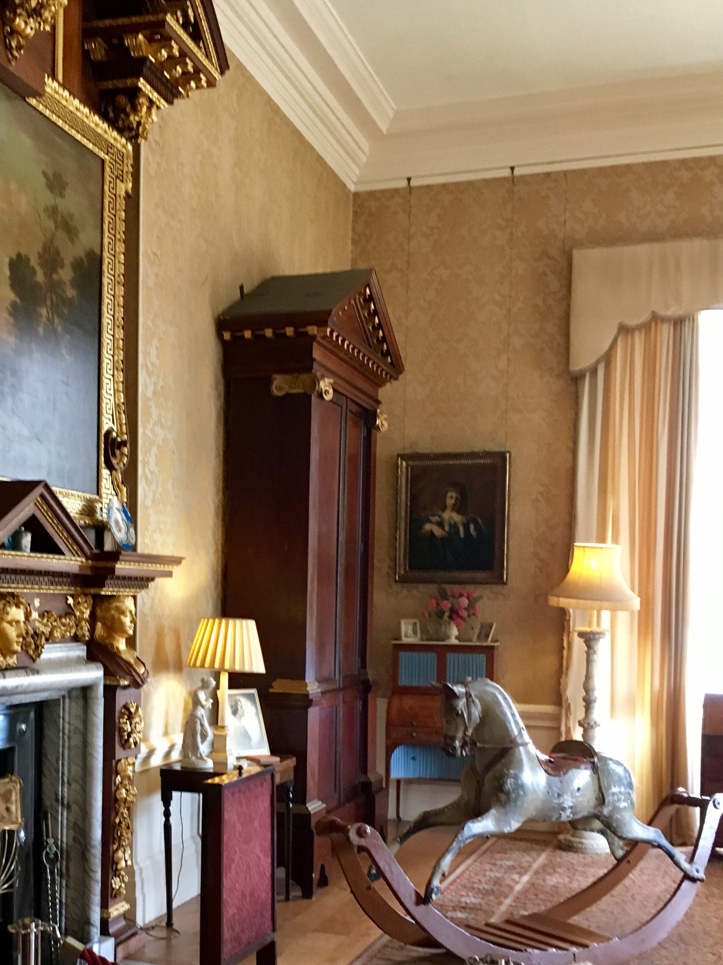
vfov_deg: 40.6
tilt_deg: -2.4
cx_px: 194
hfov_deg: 31.0
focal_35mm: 46
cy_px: 659
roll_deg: -1.6
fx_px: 1281
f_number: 2.2
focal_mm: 4.15
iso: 160
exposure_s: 1/33
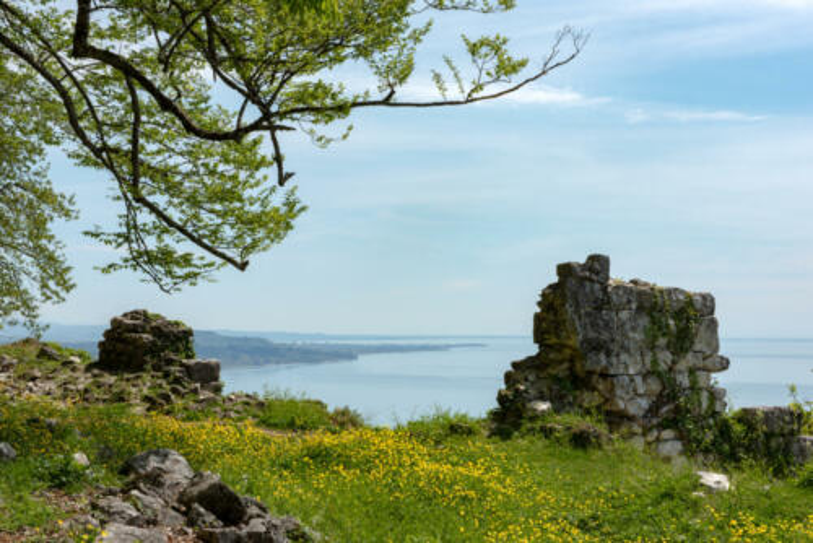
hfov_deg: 34.5
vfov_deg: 23.4
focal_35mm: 58
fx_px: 1311
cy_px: 272
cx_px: 406
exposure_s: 1/160
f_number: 20
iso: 200
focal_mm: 58
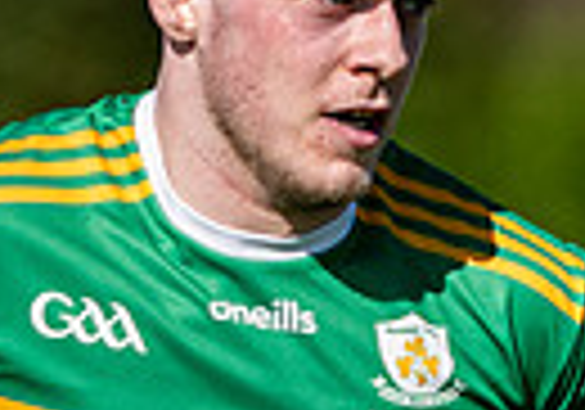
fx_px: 44954
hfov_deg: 0.7
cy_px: 619
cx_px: 268
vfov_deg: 0.5
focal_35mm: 2724
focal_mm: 300
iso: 100
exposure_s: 1/2500
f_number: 2.8
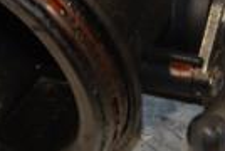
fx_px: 2769
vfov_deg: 3.1
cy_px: -77
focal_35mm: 442
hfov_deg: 4.7
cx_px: 121
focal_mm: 66
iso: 800
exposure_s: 1/160
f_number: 5.3
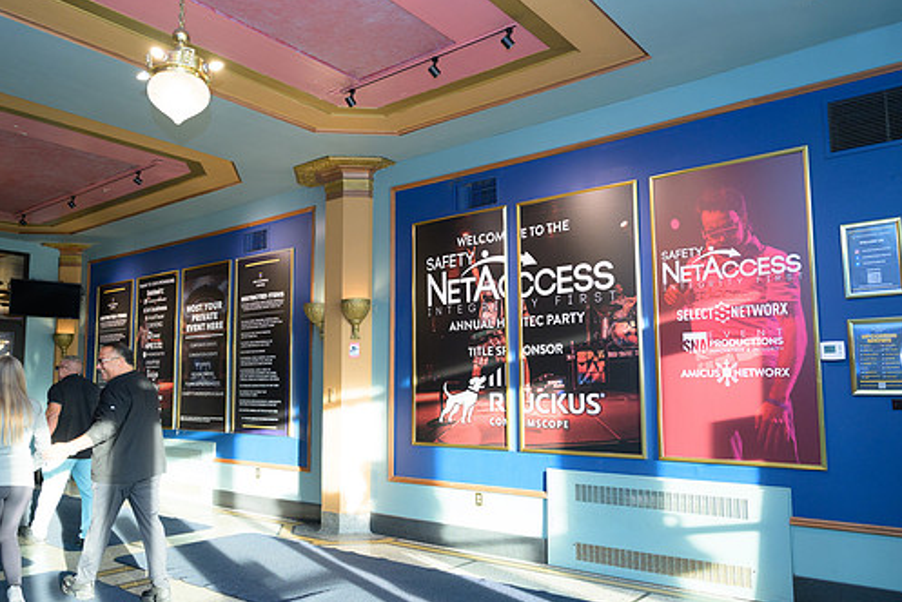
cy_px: 315
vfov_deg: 46.4
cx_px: 410
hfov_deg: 65.3
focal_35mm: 28
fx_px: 702
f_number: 2.8
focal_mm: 24
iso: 800
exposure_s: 1/160
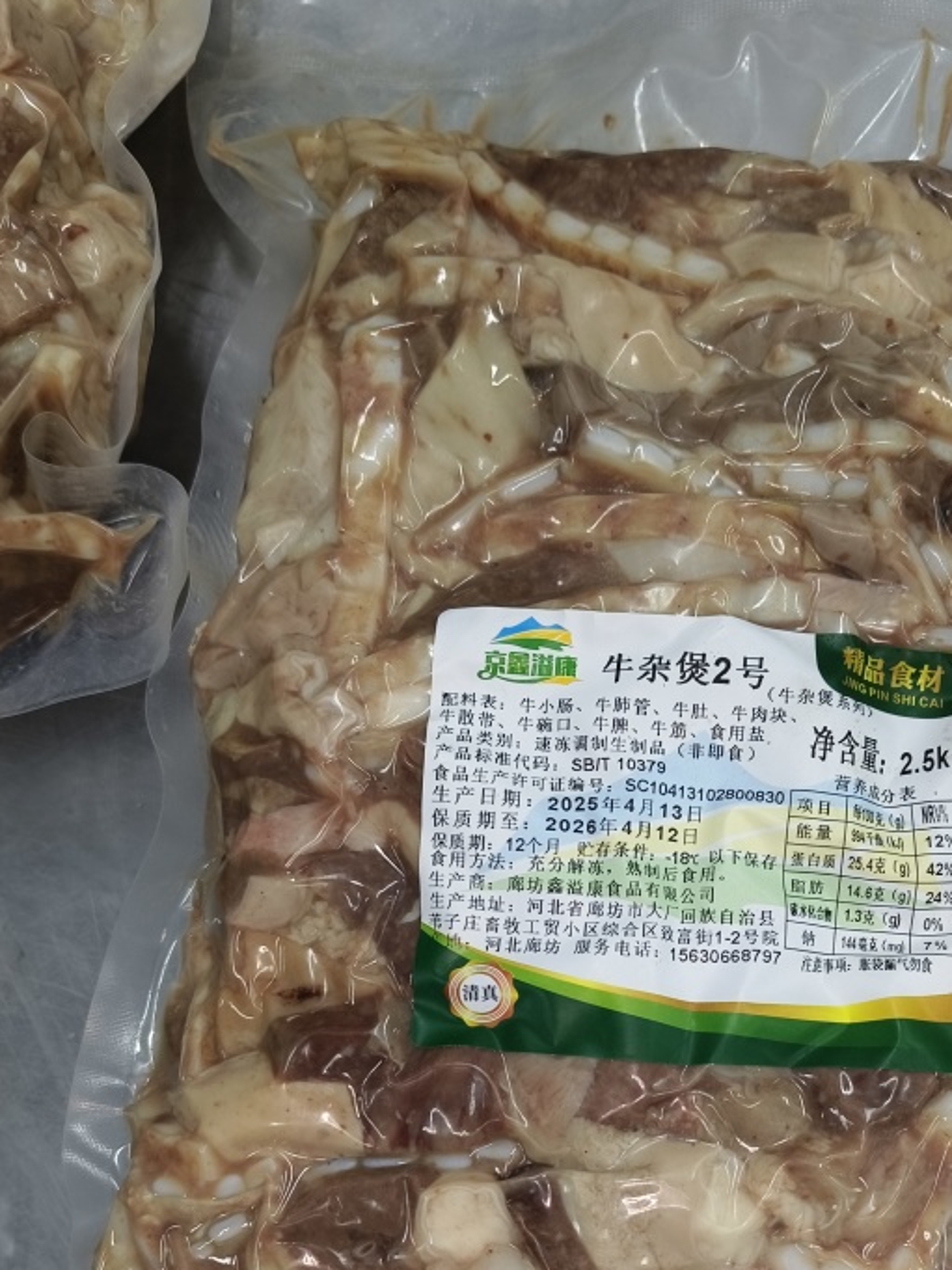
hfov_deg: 39.1
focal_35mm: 36
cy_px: 923
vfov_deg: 49.7
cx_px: 641
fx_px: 1321
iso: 283
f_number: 1.88
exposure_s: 1/100
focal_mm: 5.6
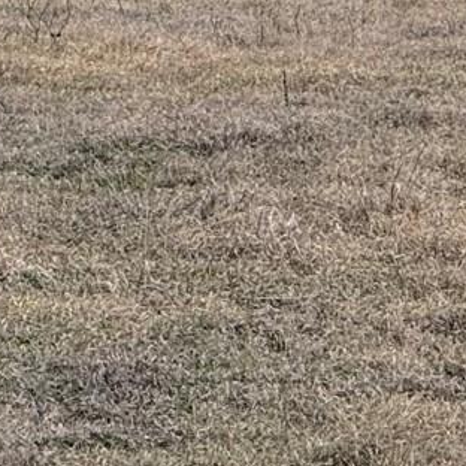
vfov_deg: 2.5
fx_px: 10616
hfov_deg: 2.5
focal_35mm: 697
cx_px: -547
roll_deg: +1.3
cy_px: -338
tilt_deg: -2.6
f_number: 2.8
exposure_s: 1/416
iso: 50
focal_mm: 15.66
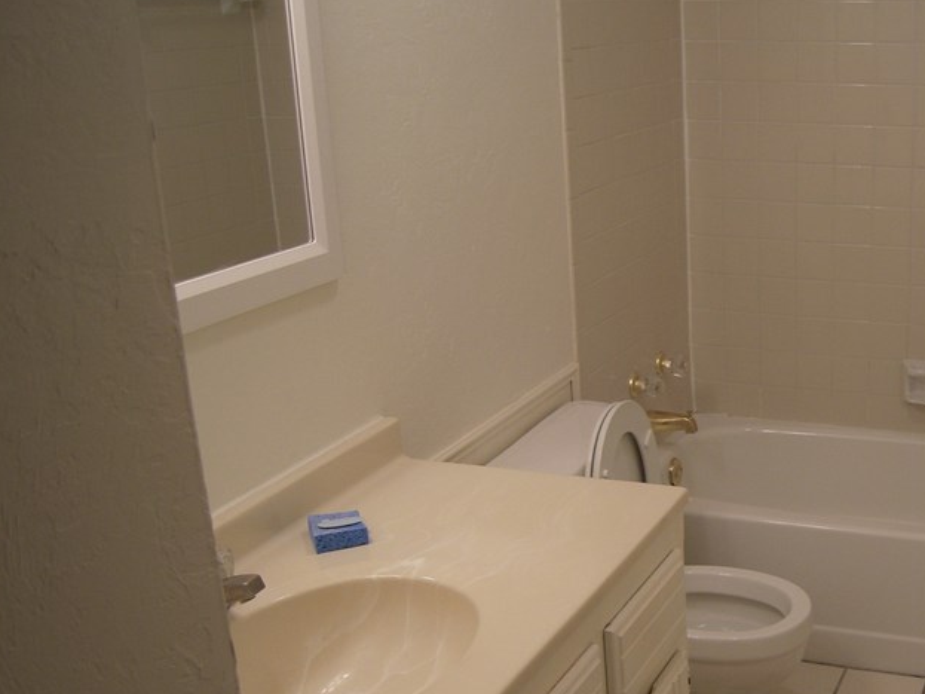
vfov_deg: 31.3
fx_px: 1229
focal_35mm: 46
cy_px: 444
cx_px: 745
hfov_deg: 39.6
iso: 100
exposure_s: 1/30
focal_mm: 5
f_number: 2.7
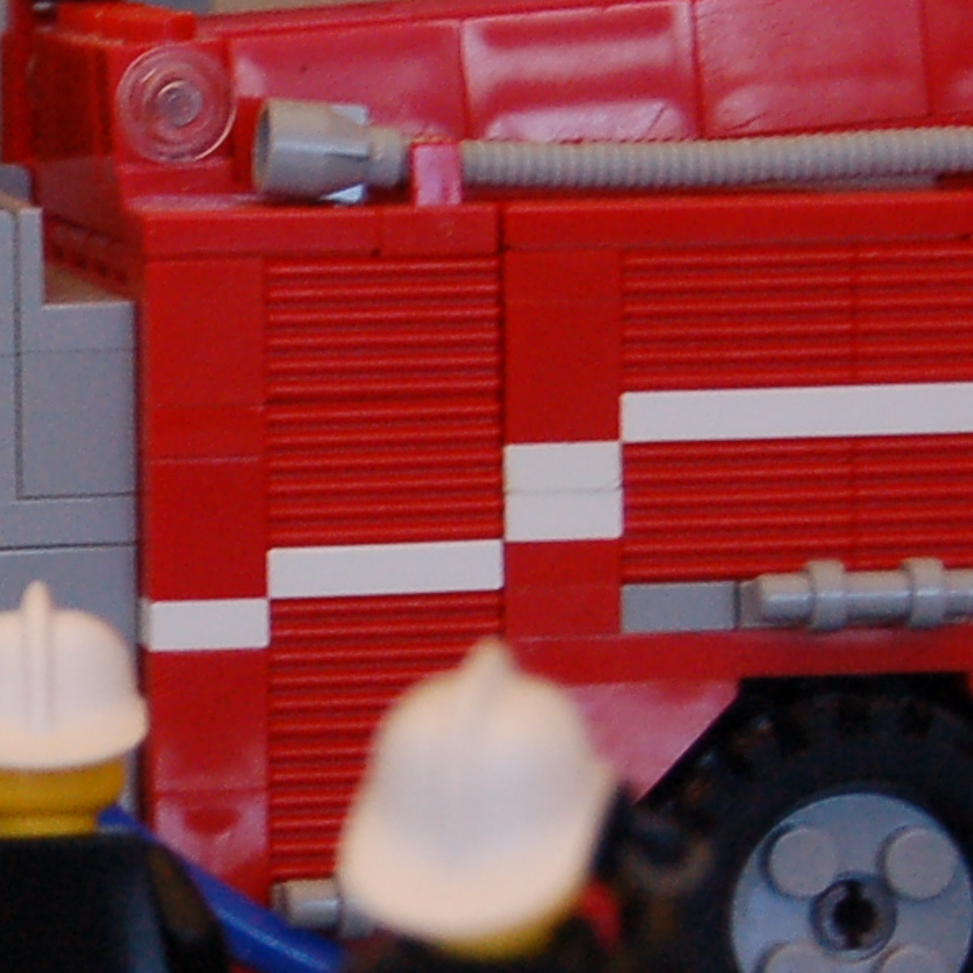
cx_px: -490
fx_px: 8618
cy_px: 491
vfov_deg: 6.5
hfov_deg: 6.4
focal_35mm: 271
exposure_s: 1/80
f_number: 5.3
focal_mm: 42
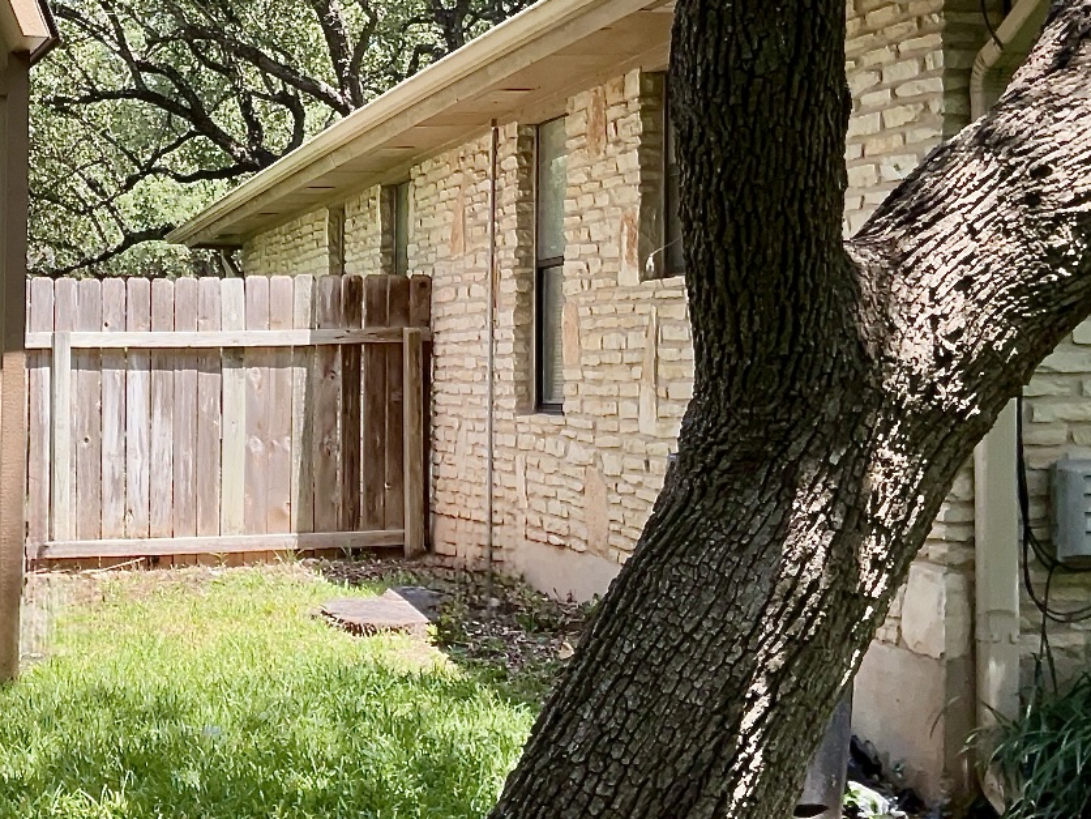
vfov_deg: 23.6
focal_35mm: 62
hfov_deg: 29.8
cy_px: 294
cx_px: 95
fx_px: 1954
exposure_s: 1/491
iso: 25
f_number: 1.8
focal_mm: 3
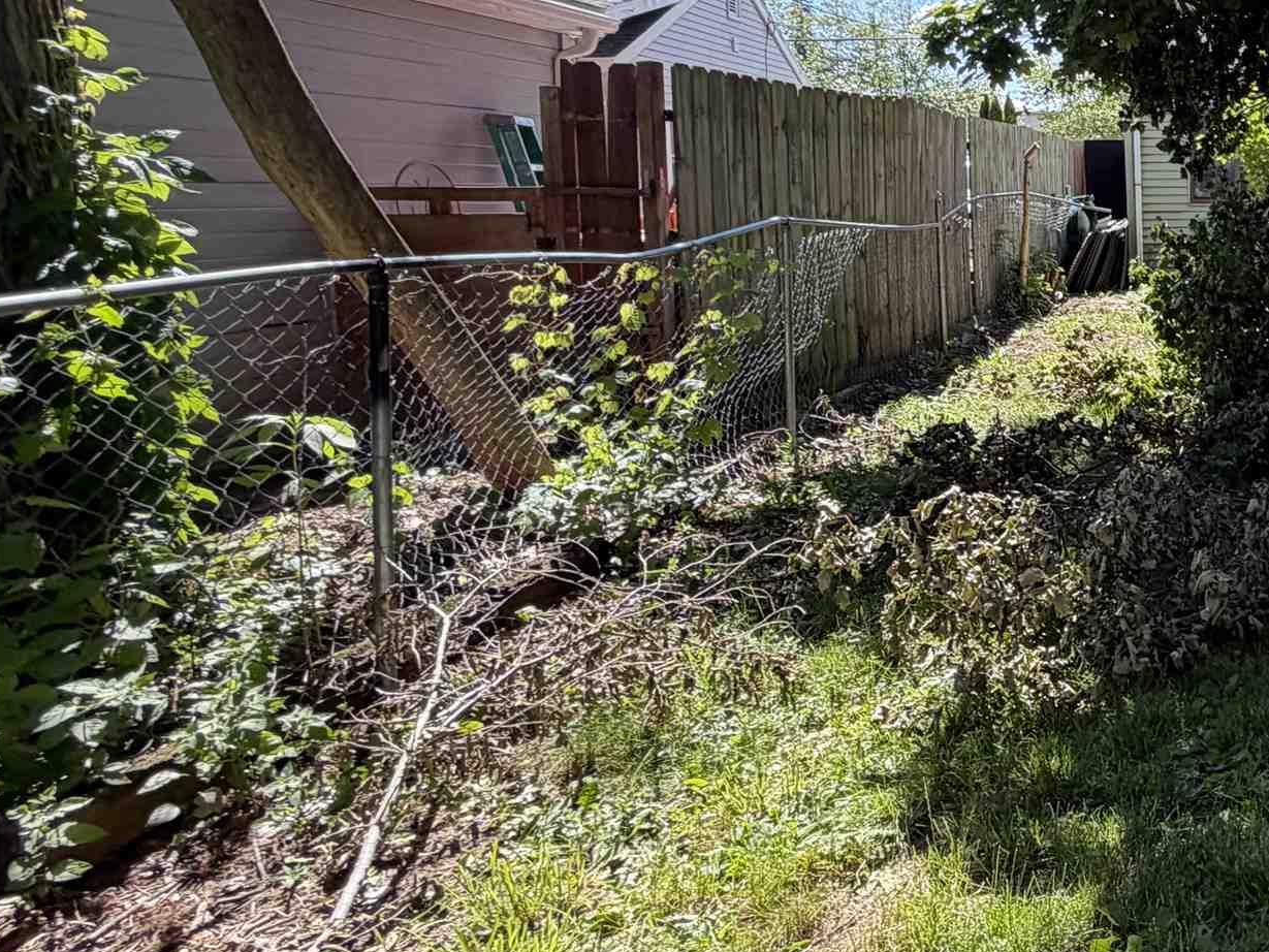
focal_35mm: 35
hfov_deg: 38.3
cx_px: 1541
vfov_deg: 39.8
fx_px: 1283
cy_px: 264
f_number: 2.2
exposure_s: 1/242
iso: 40
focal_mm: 2.22
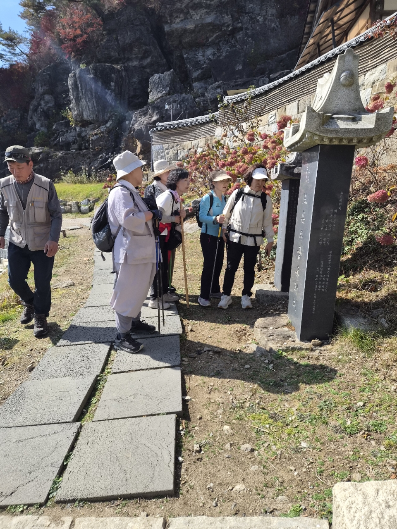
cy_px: 264
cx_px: 198
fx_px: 352
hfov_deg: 58.9
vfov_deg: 73.9
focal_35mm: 23
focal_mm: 5.4
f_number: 1.8
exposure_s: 1/2704
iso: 80
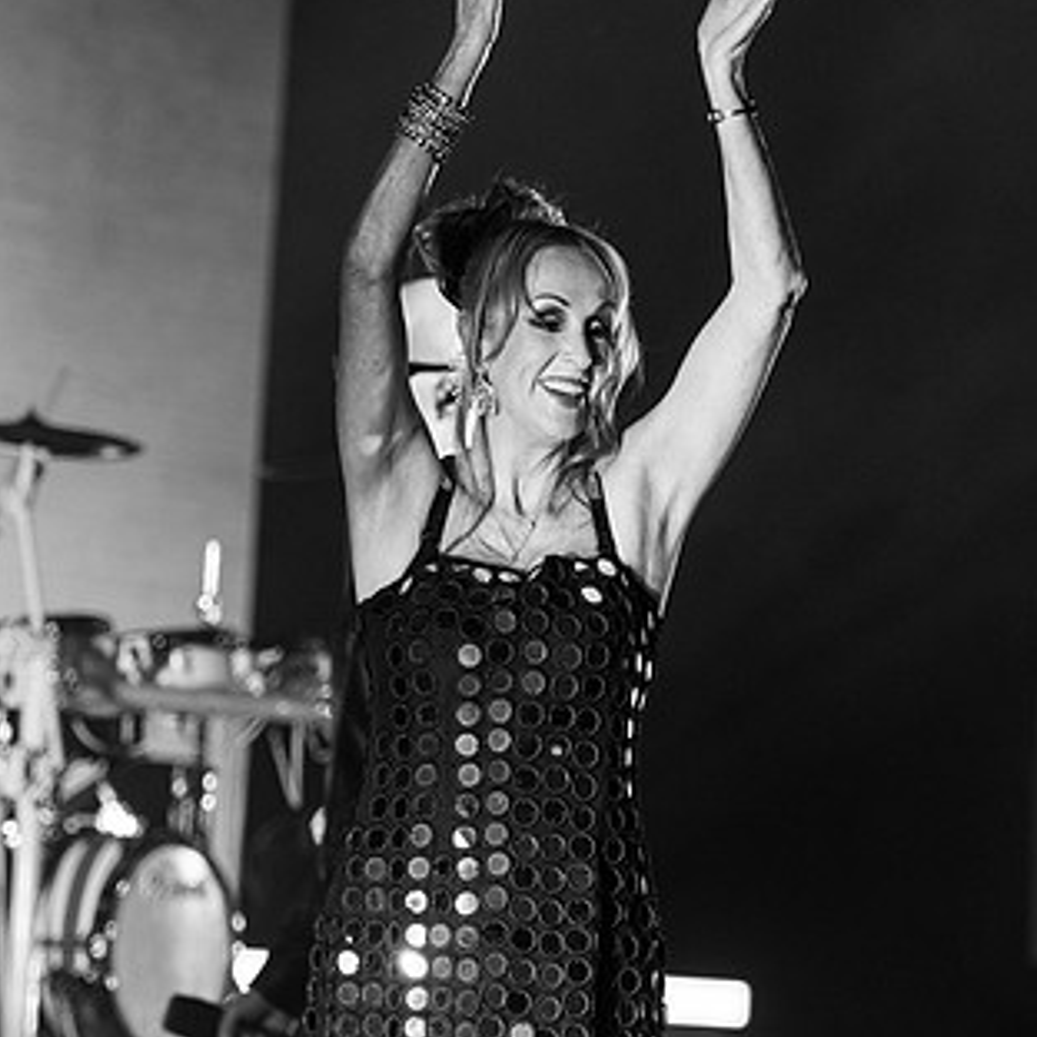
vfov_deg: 4.1
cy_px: 460
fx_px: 14472
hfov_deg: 4.1
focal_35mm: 427
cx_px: 495
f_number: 5.6
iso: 4000
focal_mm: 270
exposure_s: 1/250
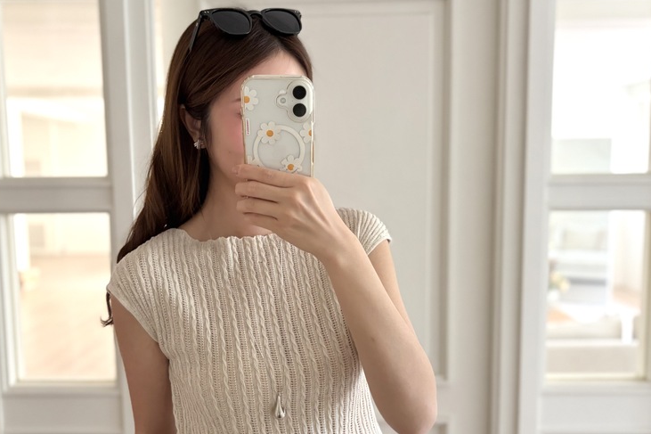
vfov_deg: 35.8
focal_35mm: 37
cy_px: 253
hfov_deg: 51.9
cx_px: 321
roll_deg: +0.2
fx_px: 669
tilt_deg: -16.6
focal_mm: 5.96
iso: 320
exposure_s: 1/60
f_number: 1.6
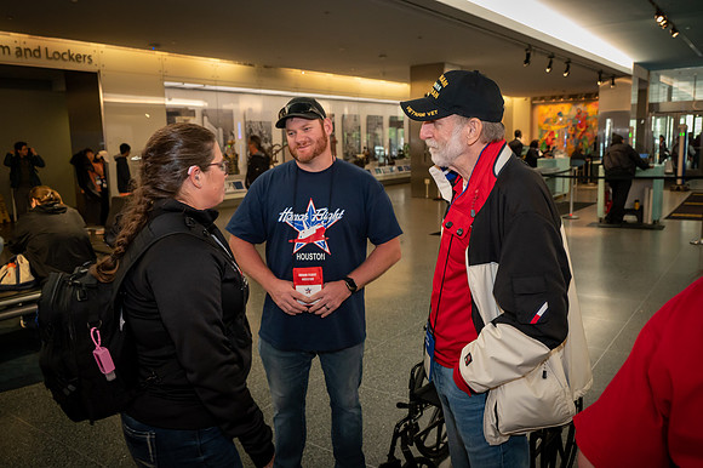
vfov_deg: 44.2
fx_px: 576
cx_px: 352
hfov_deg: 62.8
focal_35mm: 30
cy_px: 234
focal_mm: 29.5
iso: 4000
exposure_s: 1/50
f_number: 5.6
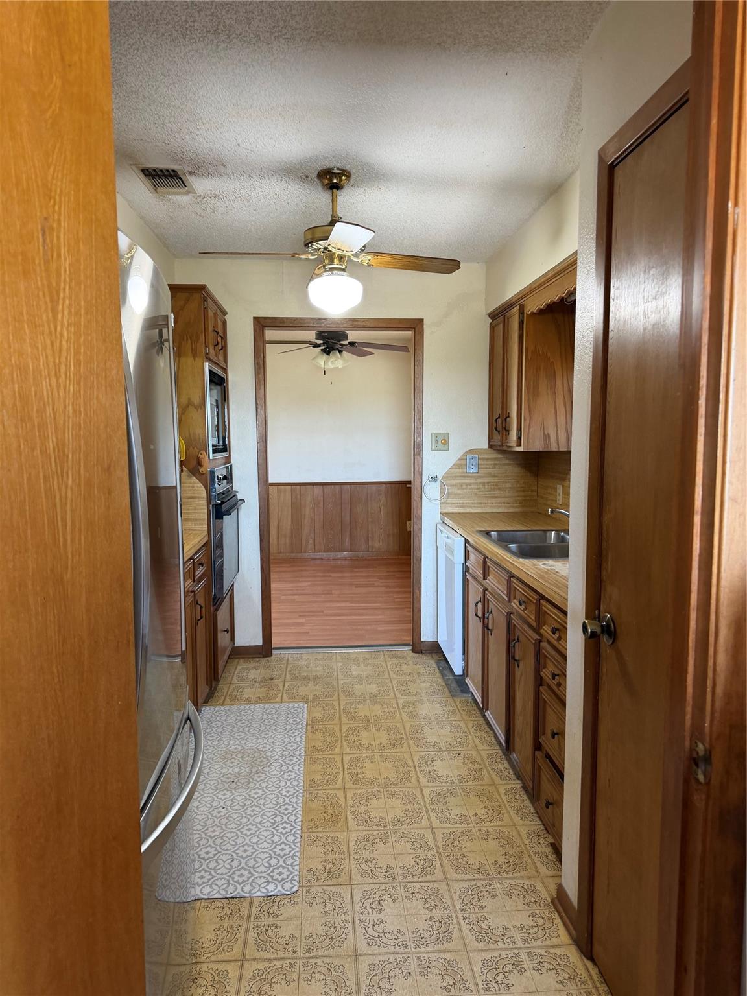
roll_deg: +0.0
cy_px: 498
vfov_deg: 71.6
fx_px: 691
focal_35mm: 24
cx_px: 374
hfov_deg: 56.8
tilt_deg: -6.6
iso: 200
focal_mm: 6.76
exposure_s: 1/60
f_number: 1.78
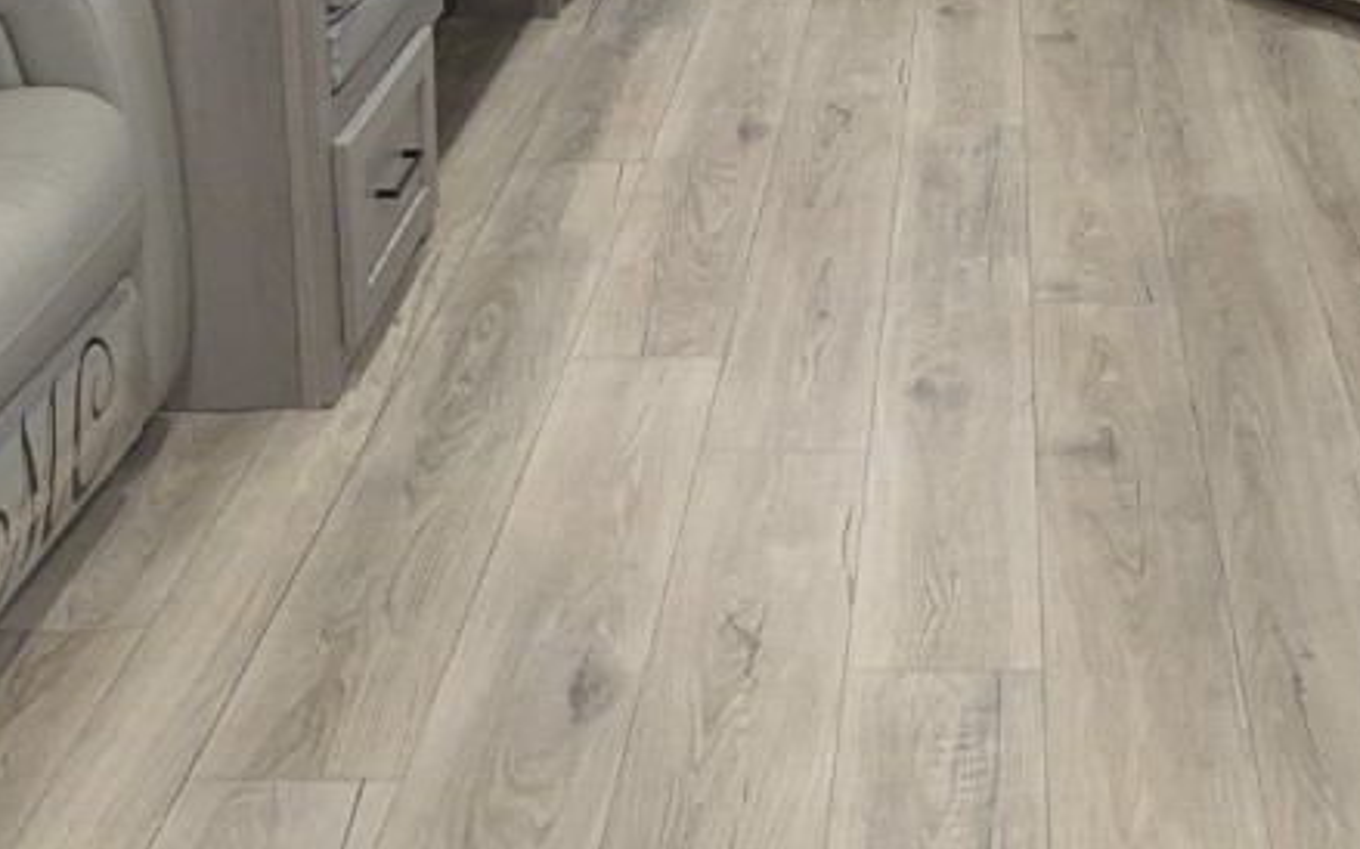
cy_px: -347
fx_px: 2001
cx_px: 1039
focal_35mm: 54
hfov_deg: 36.6
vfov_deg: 21.0
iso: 384
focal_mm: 2.35
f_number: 2.2
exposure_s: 1/91
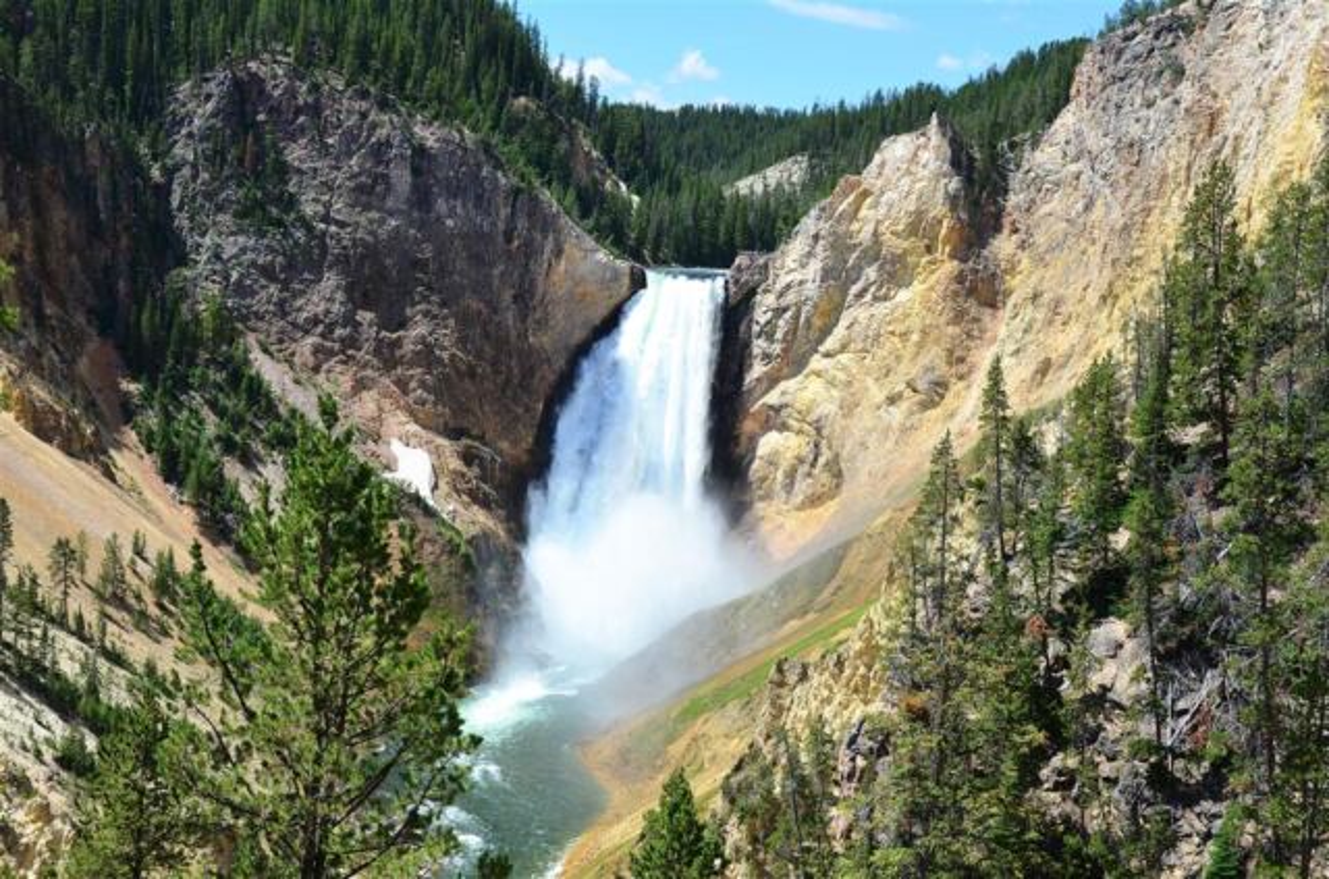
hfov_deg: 41.2
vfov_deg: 27.9
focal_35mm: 48
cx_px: 664
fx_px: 1767
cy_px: 440
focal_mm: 32
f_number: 10
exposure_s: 1/400
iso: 200
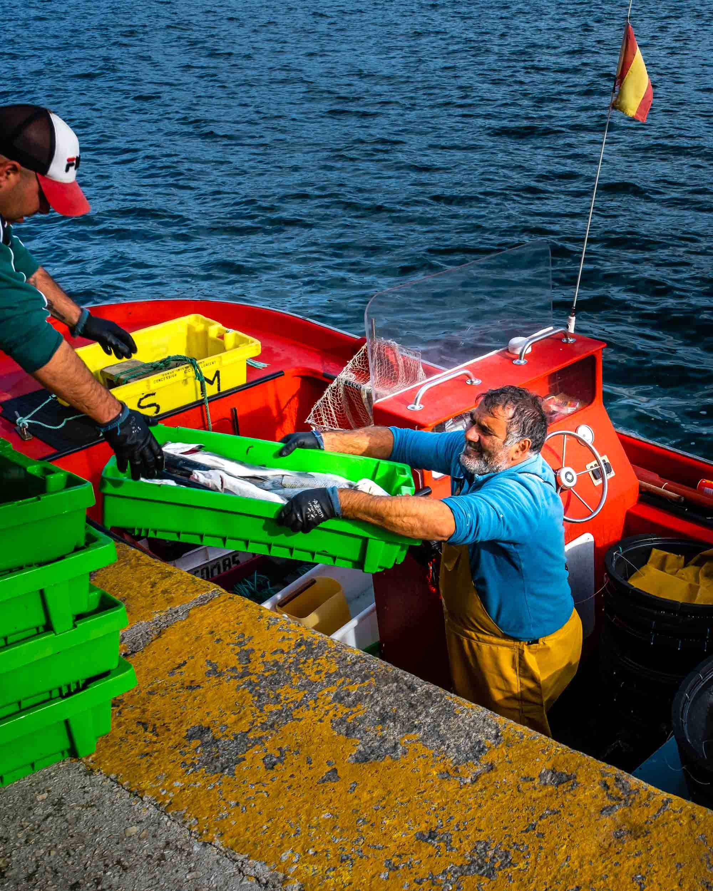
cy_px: 446
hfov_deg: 32.4
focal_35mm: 44
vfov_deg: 42.3
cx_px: 668
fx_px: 1151
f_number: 8
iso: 160
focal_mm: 20.6
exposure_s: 1/250
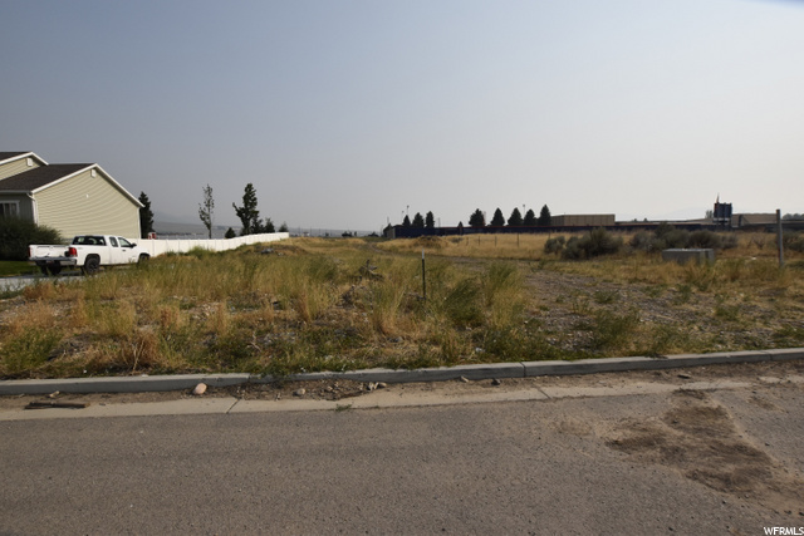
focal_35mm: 15
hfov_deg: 100.4
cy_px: 268
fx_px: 335
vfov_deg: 77.4
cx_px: 402
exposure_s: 1/2000
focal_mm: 10
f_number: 8
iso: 400
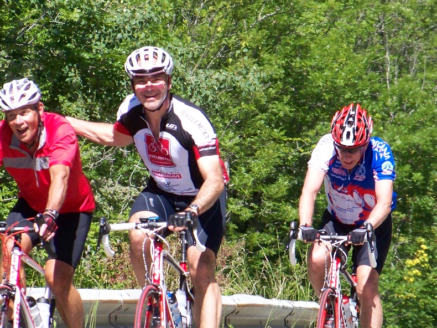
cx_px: 178
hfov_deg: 4.5
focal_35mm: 444
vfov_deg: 3.3
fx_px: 5603
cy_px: 191
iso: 200
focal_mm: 44.5
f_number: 4
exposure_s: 1/1000
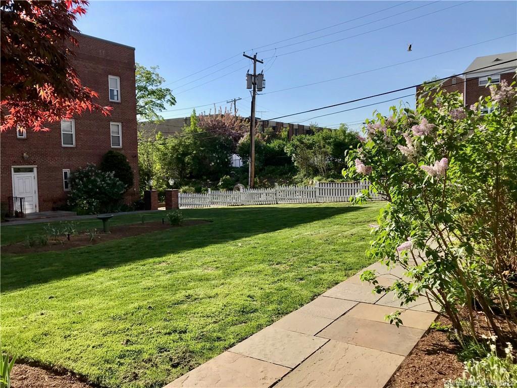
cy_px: 194
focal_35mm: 28
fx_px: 418
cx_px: 258
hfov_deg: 63.4
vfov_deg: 49.7
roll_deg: +2.0
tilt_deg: -2.8
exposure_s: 1/2128
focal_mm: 3.99
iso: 20
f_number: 1.8
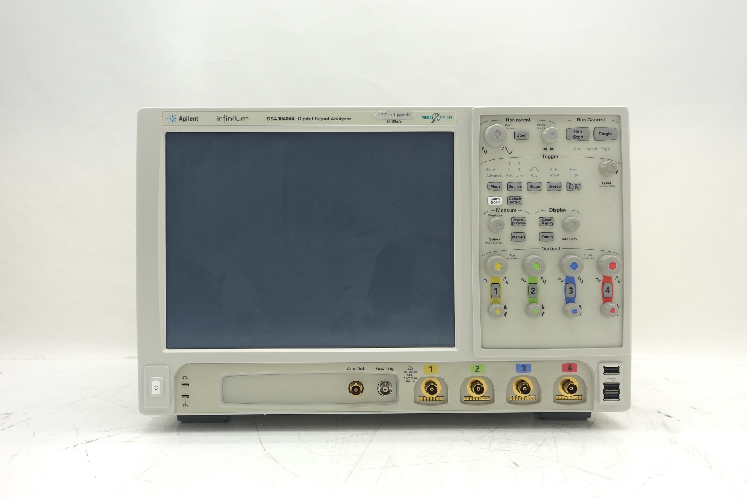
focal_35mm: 39
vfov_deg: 34.2
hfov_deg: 49.6
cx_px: 374
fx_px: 809
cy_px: 249
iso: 100
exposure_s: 1/20
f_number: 3.2
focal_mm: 14.3
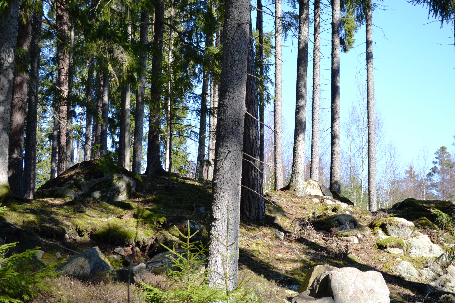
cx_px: 228
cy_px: 152
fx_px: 834
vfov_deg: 20.6
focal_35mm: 66
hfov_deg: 30.5
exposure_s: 1/125
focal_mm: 44
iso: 125
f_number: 5.6
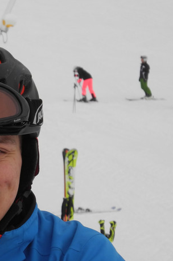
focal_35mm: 197
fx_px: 1422
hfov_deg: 6.9
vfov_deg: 10.4
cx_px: 1
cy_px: 163
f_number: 4.5
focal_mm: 20.1
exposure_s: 1/400
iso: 100
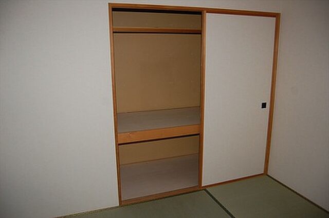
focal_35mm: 27
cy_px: 109
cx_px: 164
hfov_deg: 67.4
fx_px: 246
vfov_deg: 47.8
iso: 400
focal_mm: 18
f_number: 3.5
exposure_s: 1/60
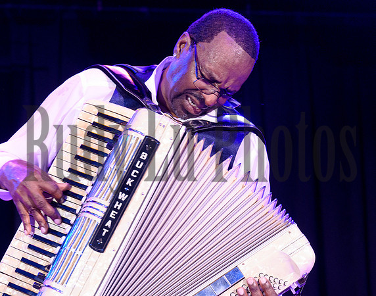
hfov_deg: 12.5
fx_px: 1718
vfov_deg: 9.8
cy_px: 131
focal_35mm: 155
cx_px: 248
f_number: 8
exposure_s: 1/50
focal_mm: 125
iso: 6400
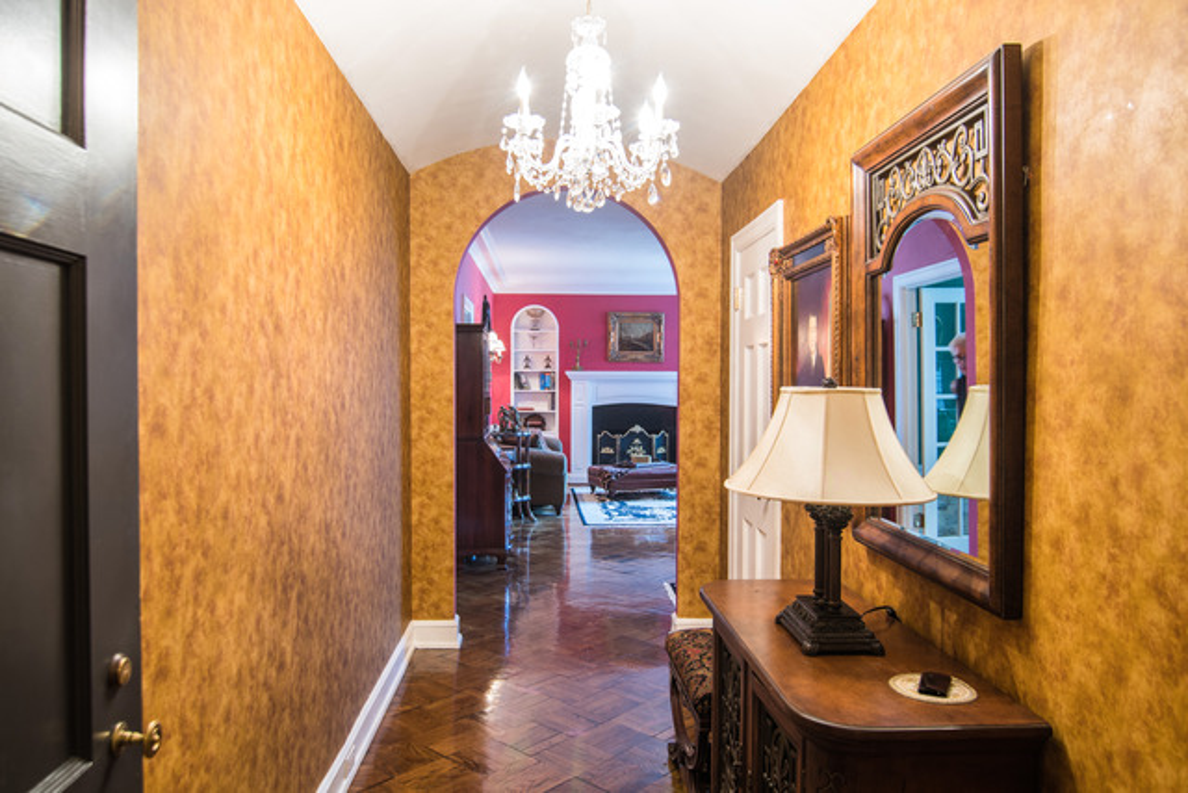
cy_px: 396
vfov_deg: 53.2
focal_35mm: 24
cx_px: 594
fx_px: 792
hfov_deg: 73.7
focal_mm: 16
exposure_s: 1/2.5
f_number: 4.5
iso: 100
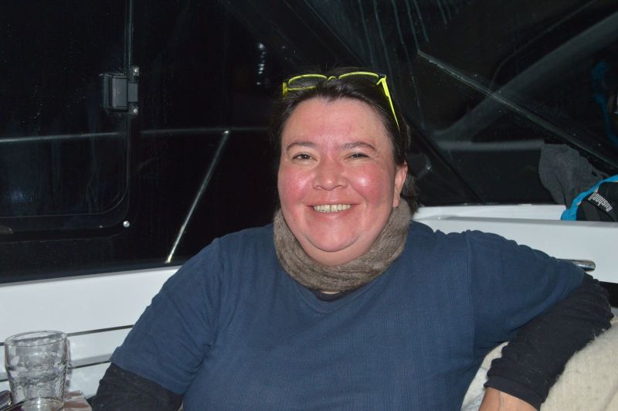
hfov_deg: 49.6
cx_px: 309
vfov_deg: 34.2
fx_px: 669
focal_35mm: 39
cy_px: 206
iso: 800
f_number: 4.2
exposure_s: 1/30
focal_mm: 26
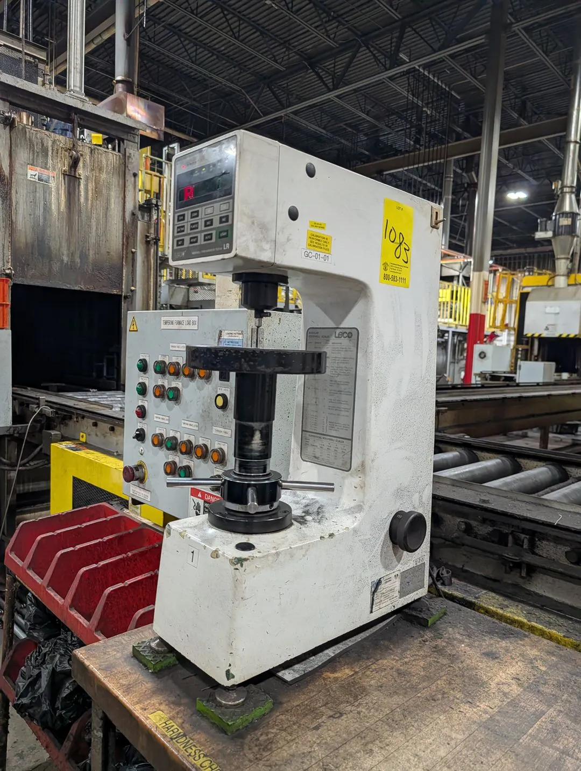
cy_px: 386
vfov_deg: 71.5
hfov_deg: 56.9
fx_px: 536
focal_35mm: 24
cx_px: 290
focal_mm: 6.9
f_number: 1.68
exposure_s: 1/526
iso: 473
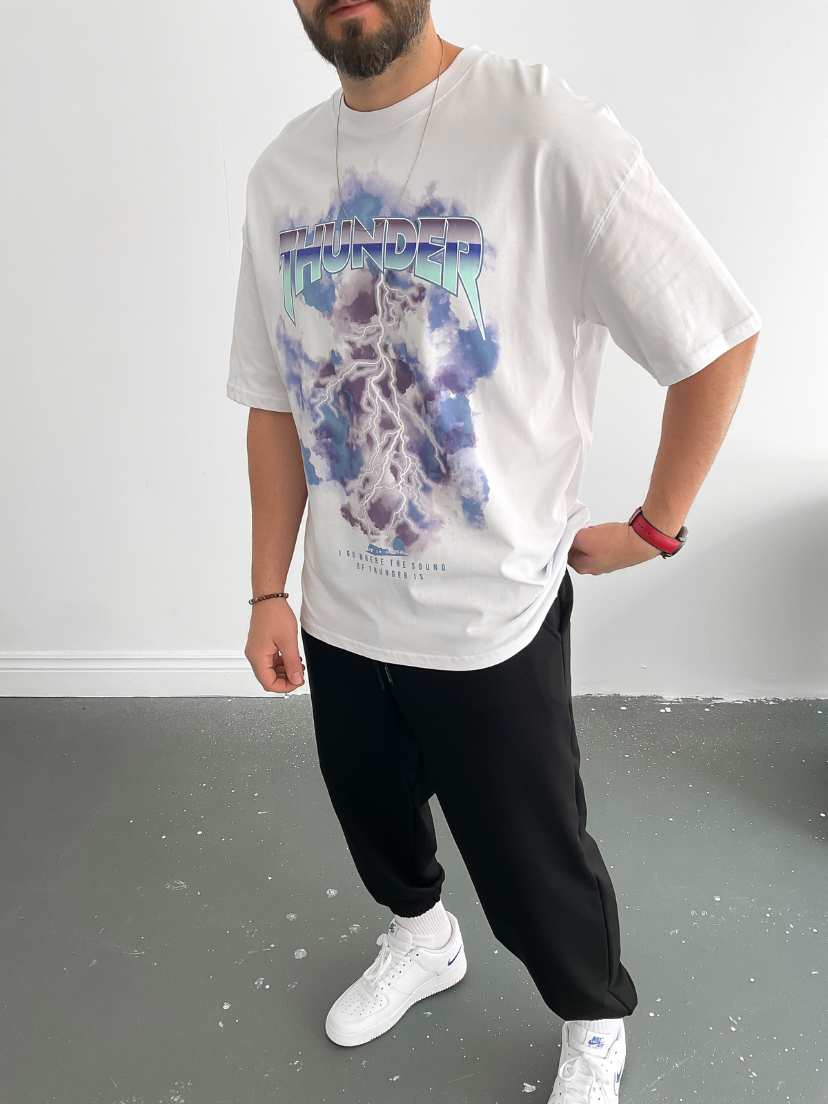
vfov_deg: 61.7
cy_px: 552
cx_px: 414
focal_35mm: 29
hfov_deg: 48.2
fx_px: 925
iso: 32
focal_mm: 3
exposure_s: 1/120
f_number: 1.8
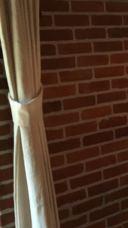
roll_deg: +3.4
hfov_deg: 10.9
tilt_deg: -9.8
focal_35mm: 101
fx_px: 610
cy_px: 129
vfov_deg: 21.1
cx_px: 261
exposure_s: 1/33
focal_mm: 4.15
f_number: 2.2
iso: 80
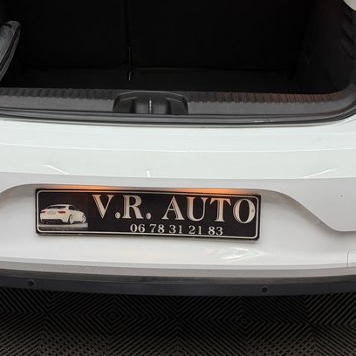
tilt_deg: -23.3
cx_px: 153
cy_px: 46
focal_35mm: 52
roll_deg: -0.6
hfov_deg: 32.7
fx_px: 605
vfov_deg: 31.5
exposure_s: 1/86
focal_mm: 6.76
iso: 200
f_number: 1.78
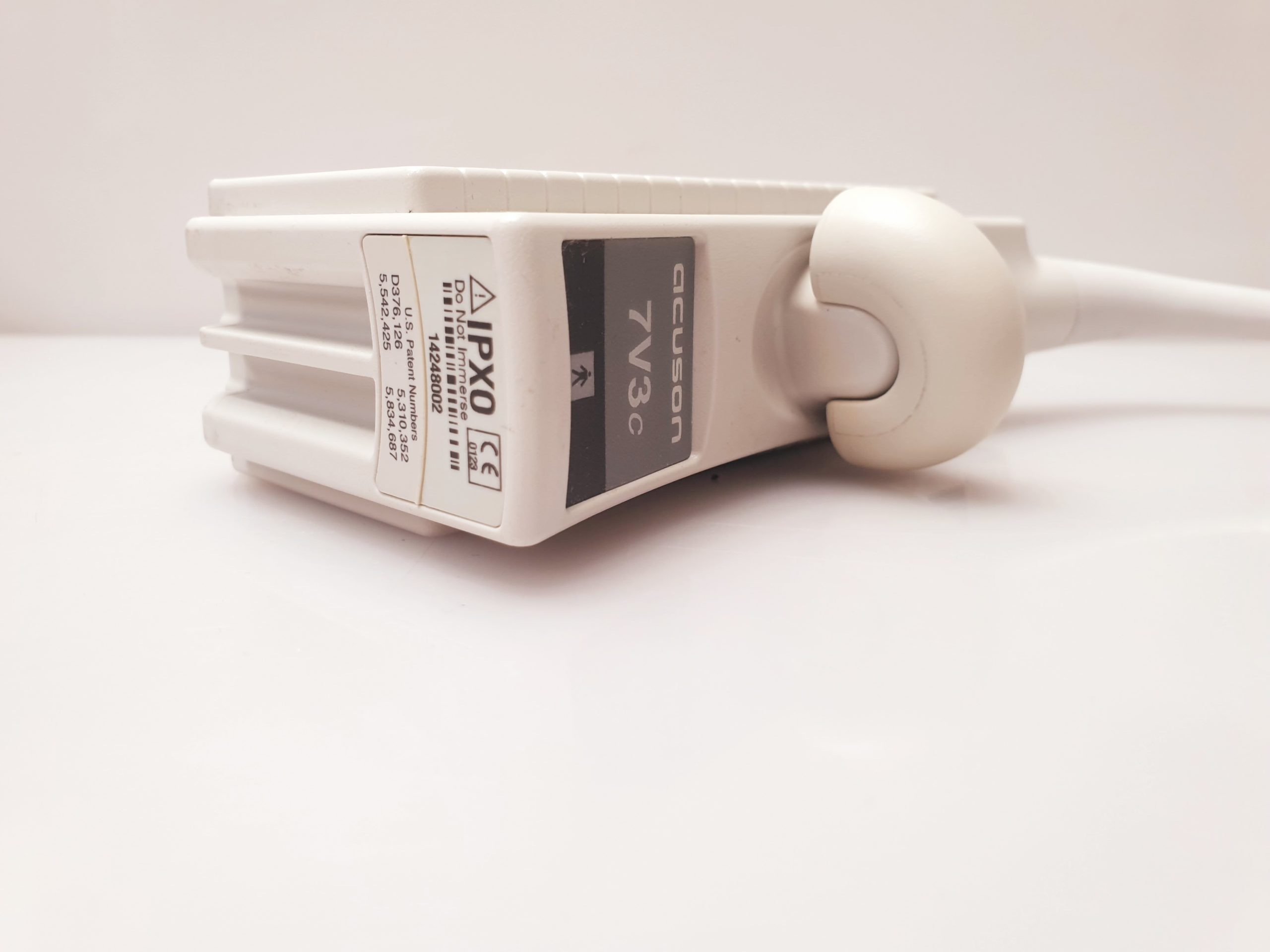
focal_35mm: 26
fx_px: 954
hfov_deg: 67.3
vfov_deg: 53.1
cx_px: 635
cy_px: 476
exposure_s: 1/50
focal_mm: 4.3
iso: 80
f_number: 2.4
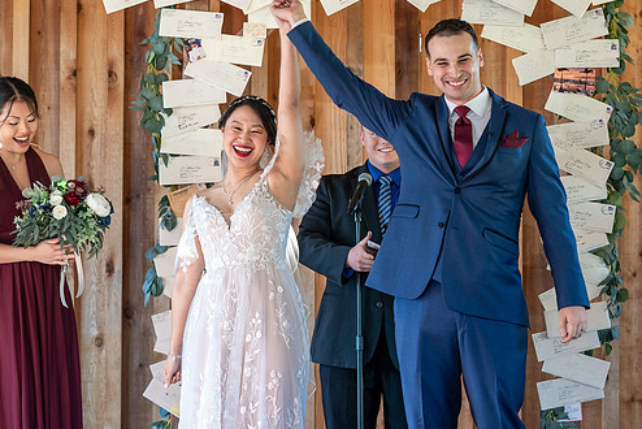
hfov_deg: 17.9
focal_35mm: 114
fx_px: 2034
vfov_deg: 12.0
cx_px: 372
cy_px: 180
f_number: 4
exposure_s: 1/200
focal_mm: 95
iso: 2000
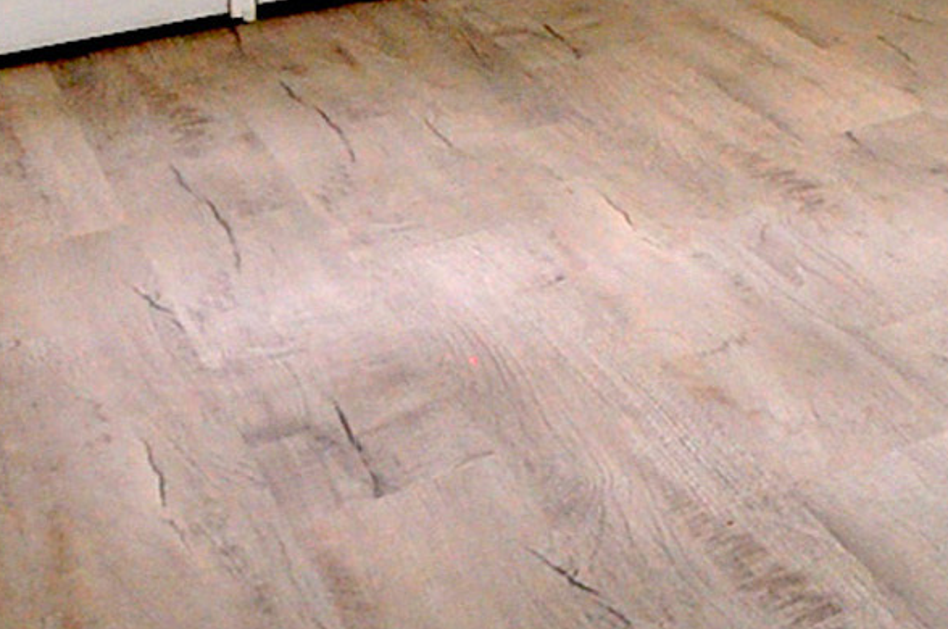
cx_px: 1698
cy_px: -694
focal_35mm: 74
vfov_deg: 14.6
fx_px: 1945
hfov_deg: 20.0
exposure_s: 1/60
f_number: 5
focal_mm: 10
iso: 640
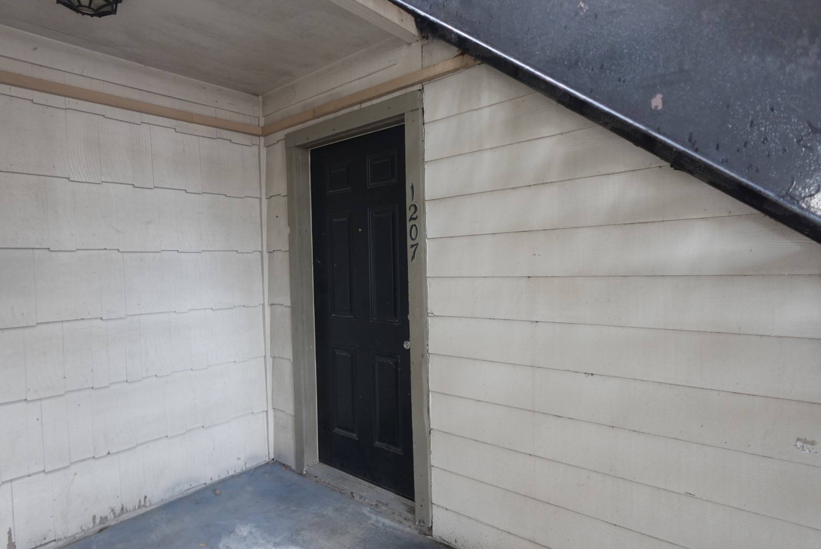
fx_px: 456
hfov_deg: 83.9
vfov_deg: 62.0
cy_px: 274
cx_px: 410
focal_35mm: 20
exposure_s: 1/80
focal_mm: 7.6
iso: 200
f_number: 2
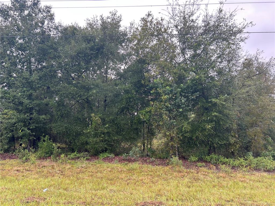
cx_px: 138
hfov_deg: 67.3
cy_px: 103
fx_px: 207
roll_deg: +0.6
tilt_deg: +7.2
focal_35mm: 26
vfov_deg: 53.1
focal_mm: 5.7
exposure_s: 1/192
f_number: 1.5
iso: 40
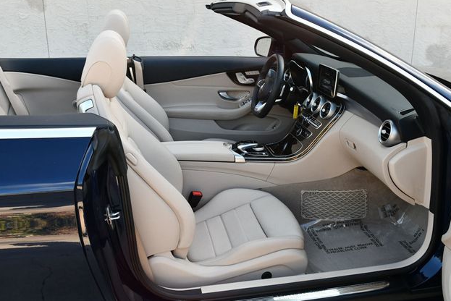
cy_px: 147
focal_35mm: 37
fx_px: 464
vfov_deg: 36.0
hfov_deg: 51.9
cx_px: 227
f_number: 5.6
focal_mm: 18
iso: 400
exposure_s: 1/250
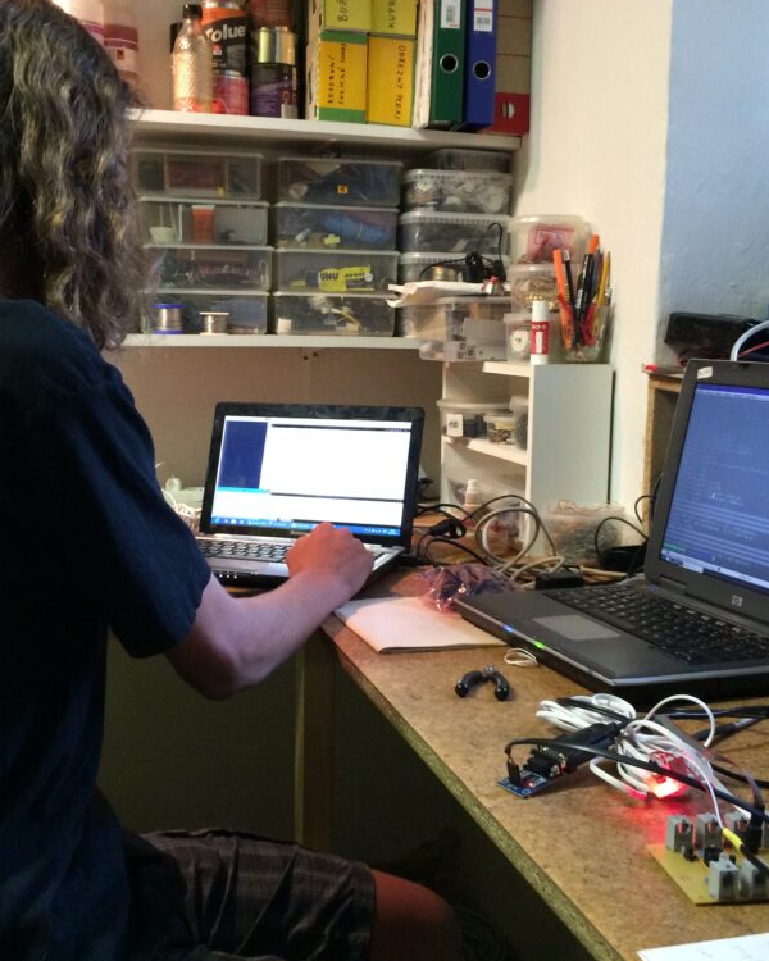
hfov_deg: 37.3
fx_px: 1138
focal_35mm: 40
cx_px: 350
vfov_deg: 45.8
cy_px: 479
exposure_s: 1/20
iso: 320
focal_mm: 4.12
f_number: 2.2
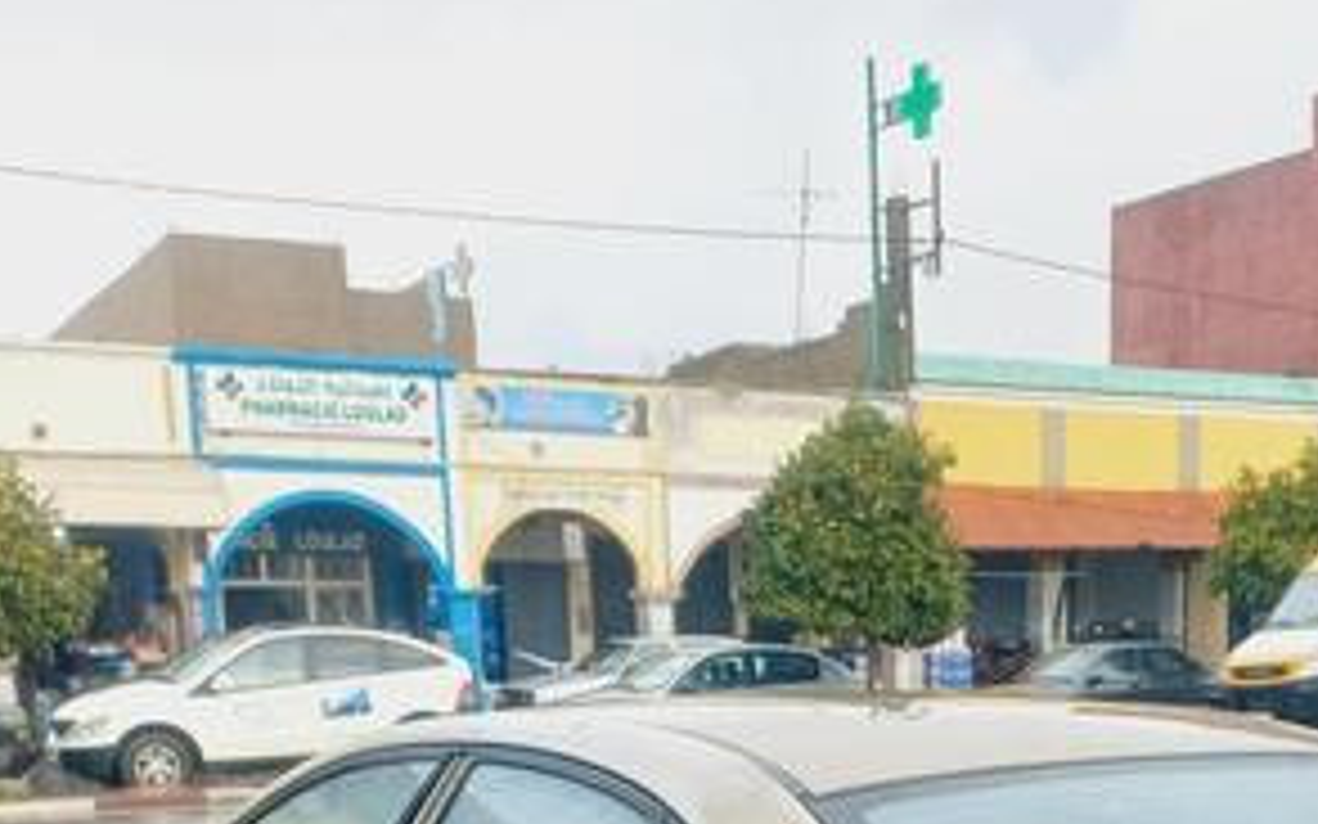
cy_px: 1069
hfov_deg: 34.0
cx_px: 949
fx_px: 2119
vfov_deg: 20.2
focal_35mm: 59
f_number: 1.8
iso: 25
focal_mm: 4.6
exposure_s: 1/123
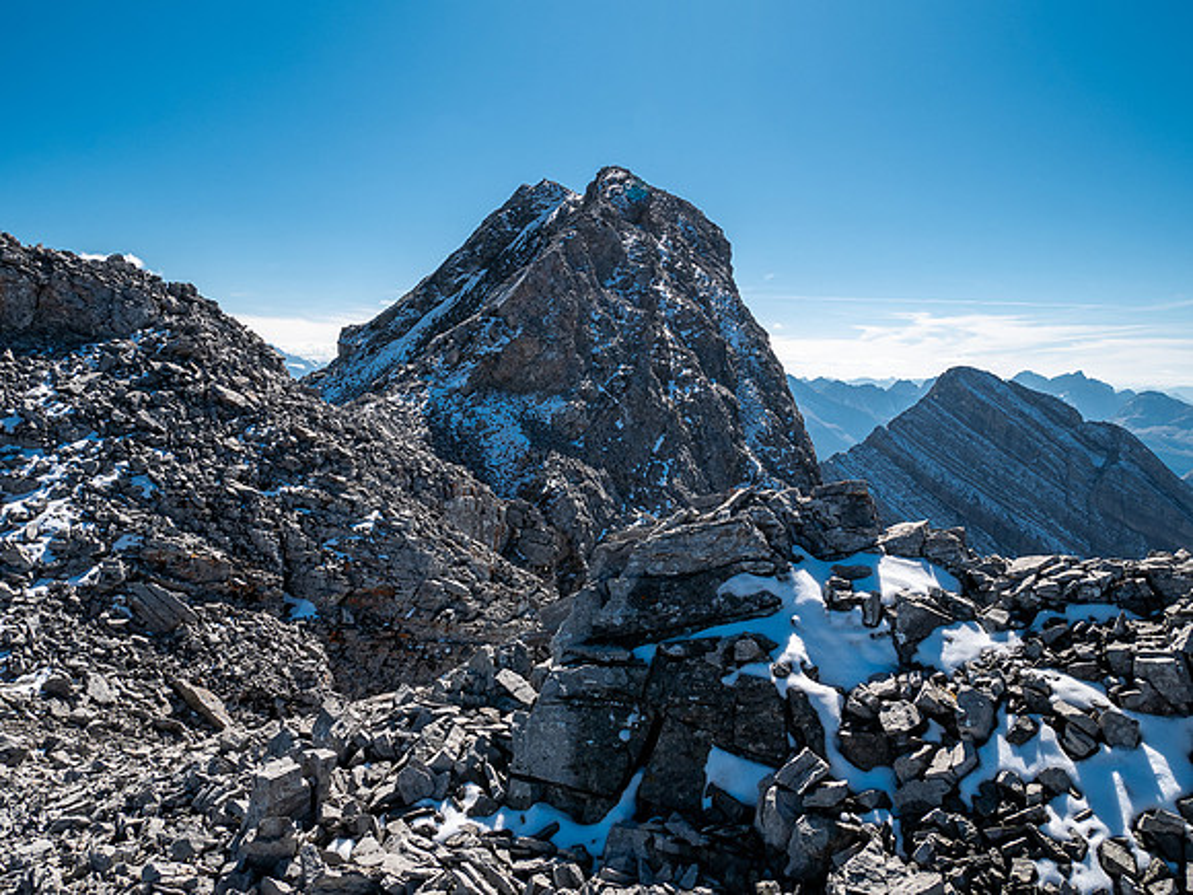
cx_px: 596
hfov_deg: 71.6
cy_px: 448
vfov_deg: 56.8
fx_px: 827
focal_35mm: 24
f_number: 8
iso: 200
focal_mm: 12
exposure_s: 1/400
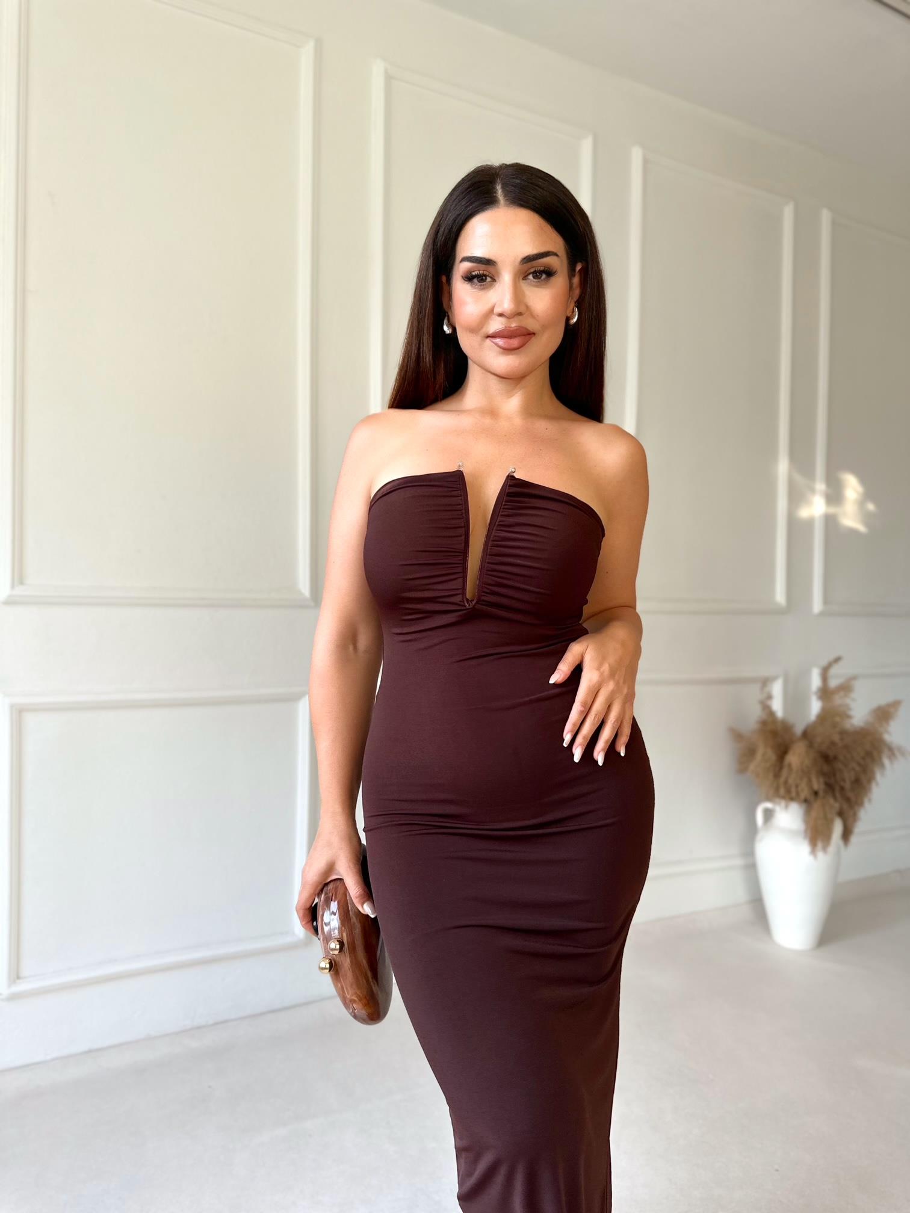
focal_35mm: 24
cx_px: 455
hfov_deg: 56.8
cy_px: 606
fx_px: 841
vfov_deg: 71.6
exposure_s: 1/121
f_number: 1.78
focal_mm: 6.86
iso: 125
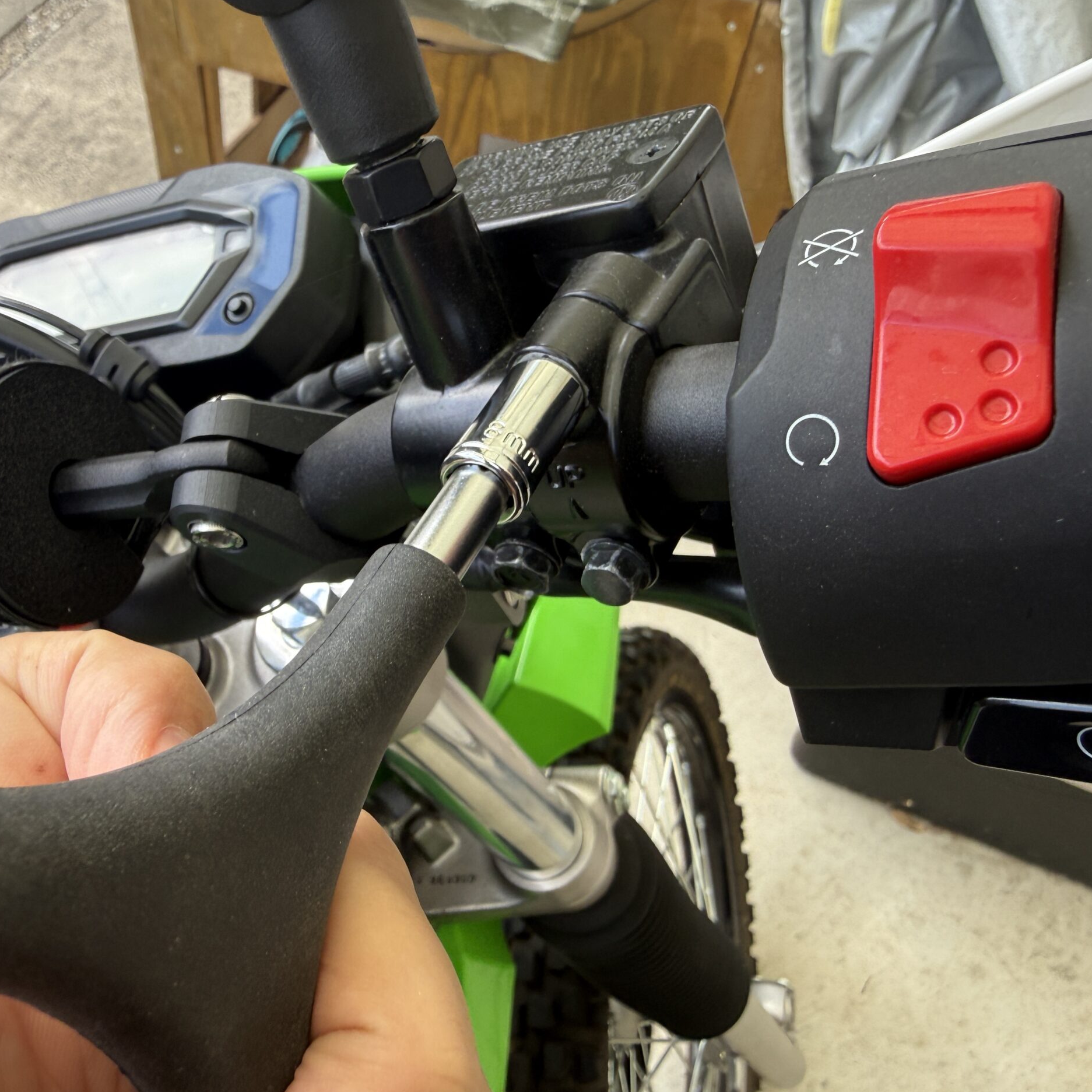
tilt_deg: -51.4
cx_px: 517
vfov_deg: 55.6
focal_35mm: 29
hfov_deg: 55.6
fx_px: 1035
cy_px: 538
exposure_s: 1/99
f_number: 2.2
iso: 64
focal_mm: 2.22
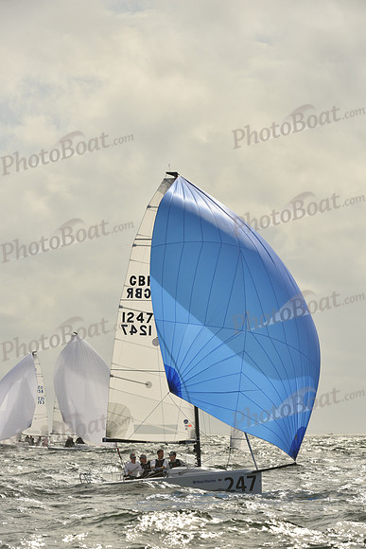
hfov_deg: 6.9
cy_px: 274
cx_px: 183
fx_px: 3048
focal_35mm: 200
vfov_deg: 10.3
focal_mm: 200
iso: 320
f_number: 10
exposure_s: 1/1600
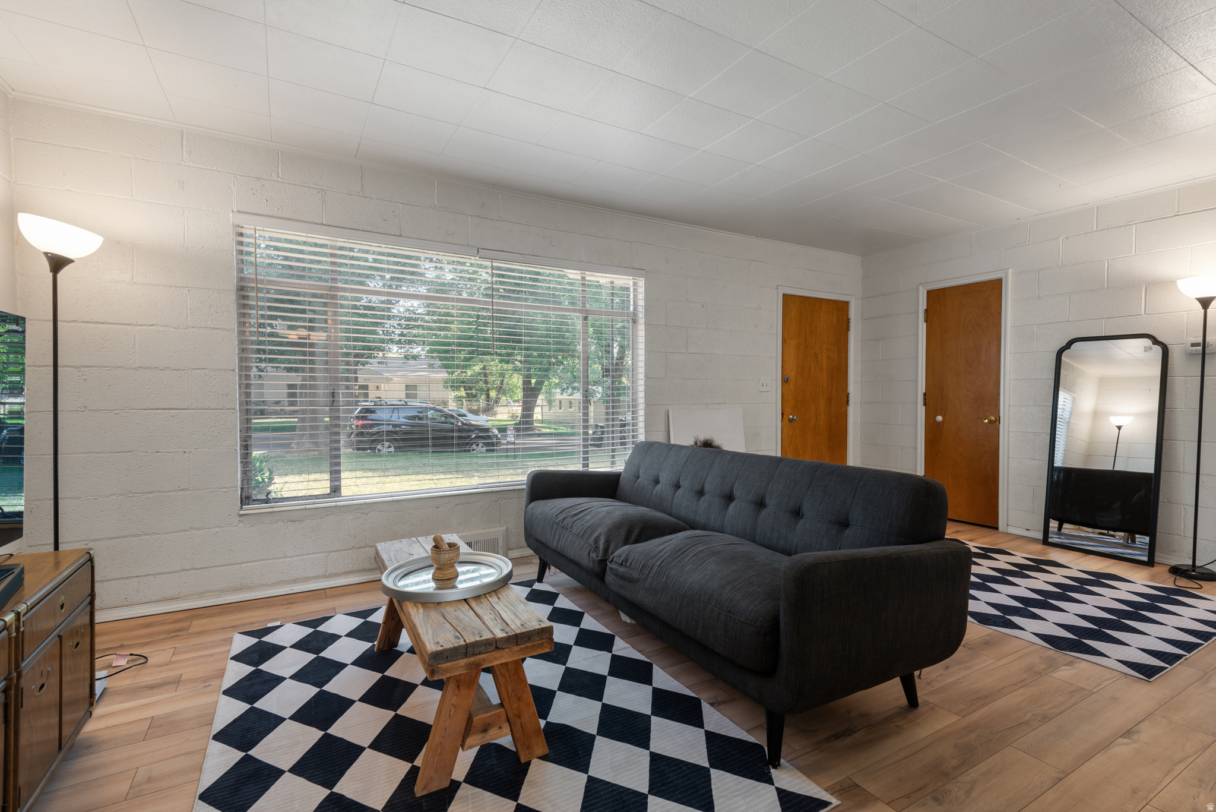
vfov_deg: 73.8
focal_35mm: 16
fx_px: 541
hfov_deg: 96.7
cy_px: 406
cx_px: 608
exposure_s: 1.3
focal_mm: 16
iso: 100
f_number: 9
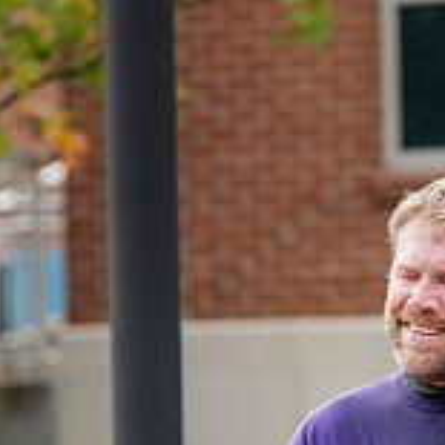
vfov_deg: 3.7
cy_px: 530
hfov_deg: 3.7
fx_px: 6938
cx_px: 505
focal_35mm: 477
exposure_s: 1/320
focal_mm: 150
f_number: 4.5
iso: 400
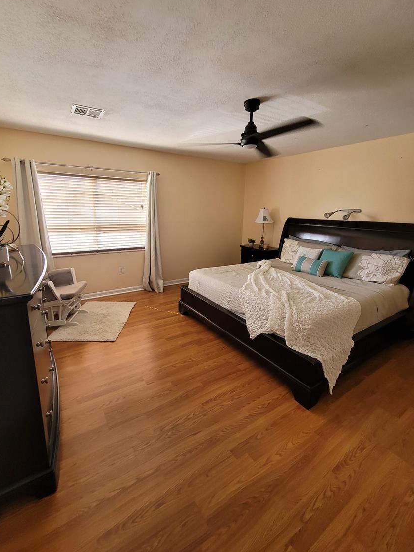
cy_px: 259
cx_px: 201
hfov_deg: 85.7
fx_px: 223
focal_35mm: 14
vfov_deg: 101.9
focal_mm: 2.2
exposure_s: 1/60
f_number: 2.2
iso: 125
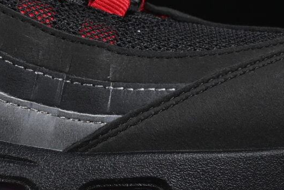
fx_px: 2887
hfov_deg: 5.6
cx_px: -106
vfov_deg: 3.7
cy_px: -36
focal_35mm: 366
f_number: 6.3
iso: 160
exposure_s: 1/60
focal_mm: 50
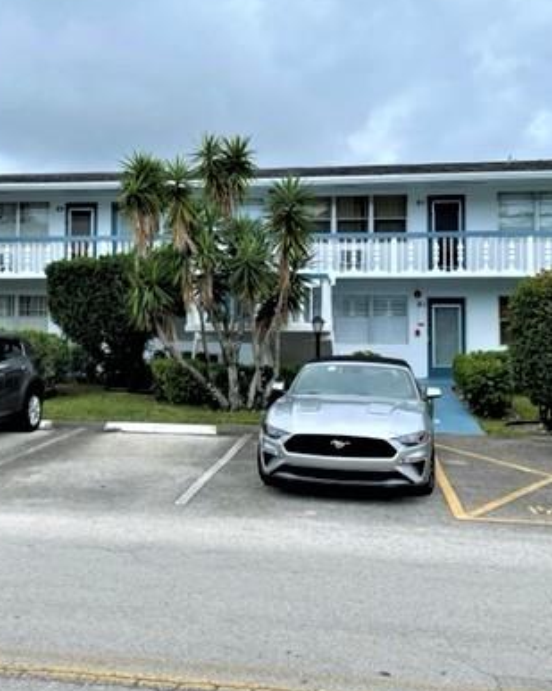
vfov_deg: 43.7
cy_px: 287
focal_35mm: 42
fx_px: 859
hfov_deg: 35.4
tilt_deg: +3.0
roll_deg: +0.7
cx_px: 202
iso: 32
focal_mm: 4.2
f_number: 1.6
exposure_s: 1/2053
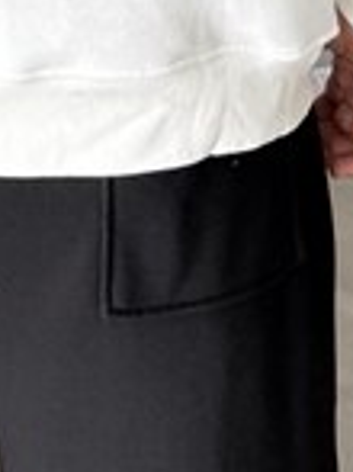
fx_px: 1552
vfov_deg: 14.1
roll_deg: +0.0
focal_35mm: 114
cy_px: -515
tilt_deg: -0.6
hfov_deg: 12.8
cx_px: 8
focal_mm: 6.76
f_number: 1.78
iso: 64
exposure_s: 1/204
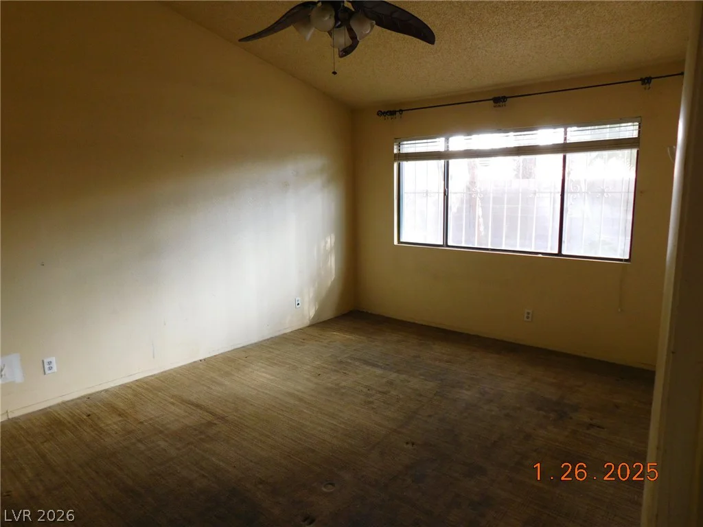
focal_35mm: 23
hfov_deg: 73.9
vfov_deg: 58.9
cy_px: 264
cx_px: 352
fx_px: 467
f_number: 3
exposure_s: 1/30
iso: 200
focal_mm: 4
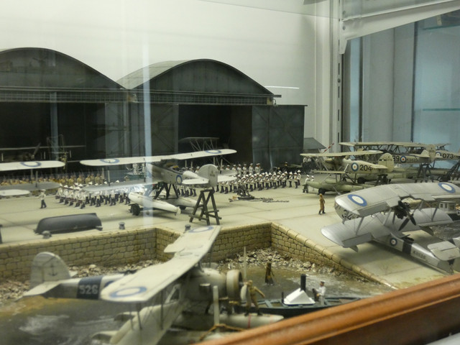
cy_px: 172
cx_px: 230
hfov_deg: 41.2
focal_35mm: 46
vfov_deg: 31.5
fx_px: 611
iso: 1000
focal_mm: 8.2
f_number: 3.8
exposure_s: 1/80
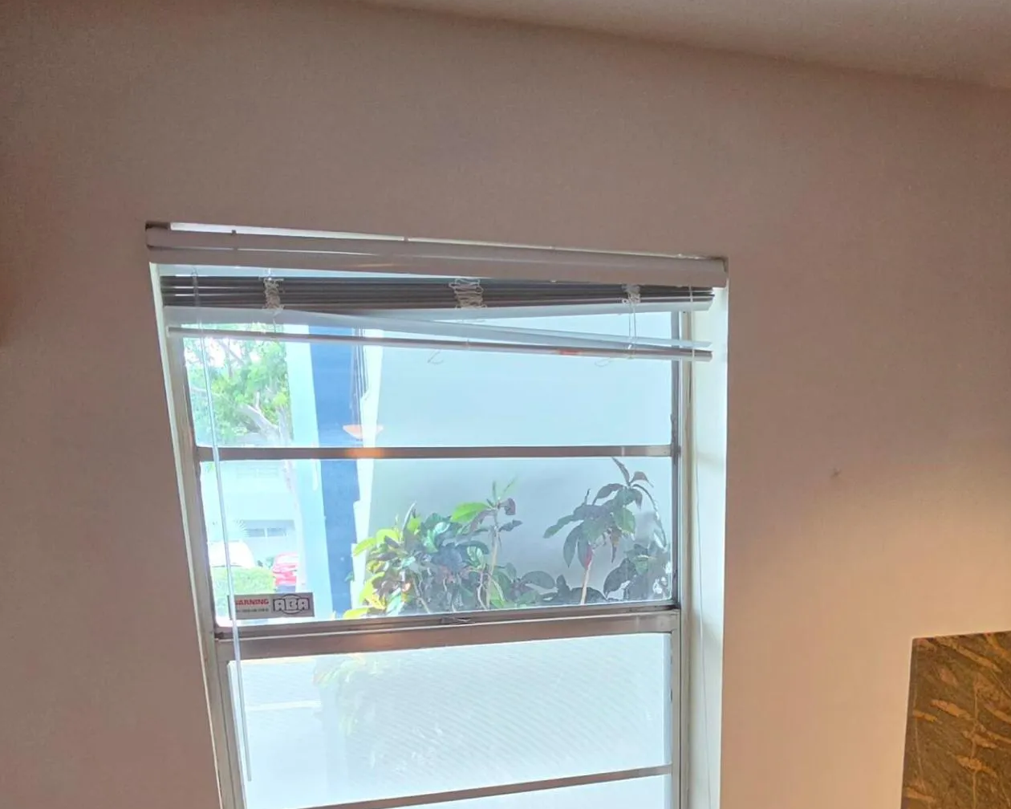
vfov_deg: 44.0
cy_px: 775
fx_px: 868
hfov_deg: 60.3
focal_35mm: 29
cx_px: 552
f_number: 1.9
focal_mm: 2.2
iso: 200
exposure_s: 1/120
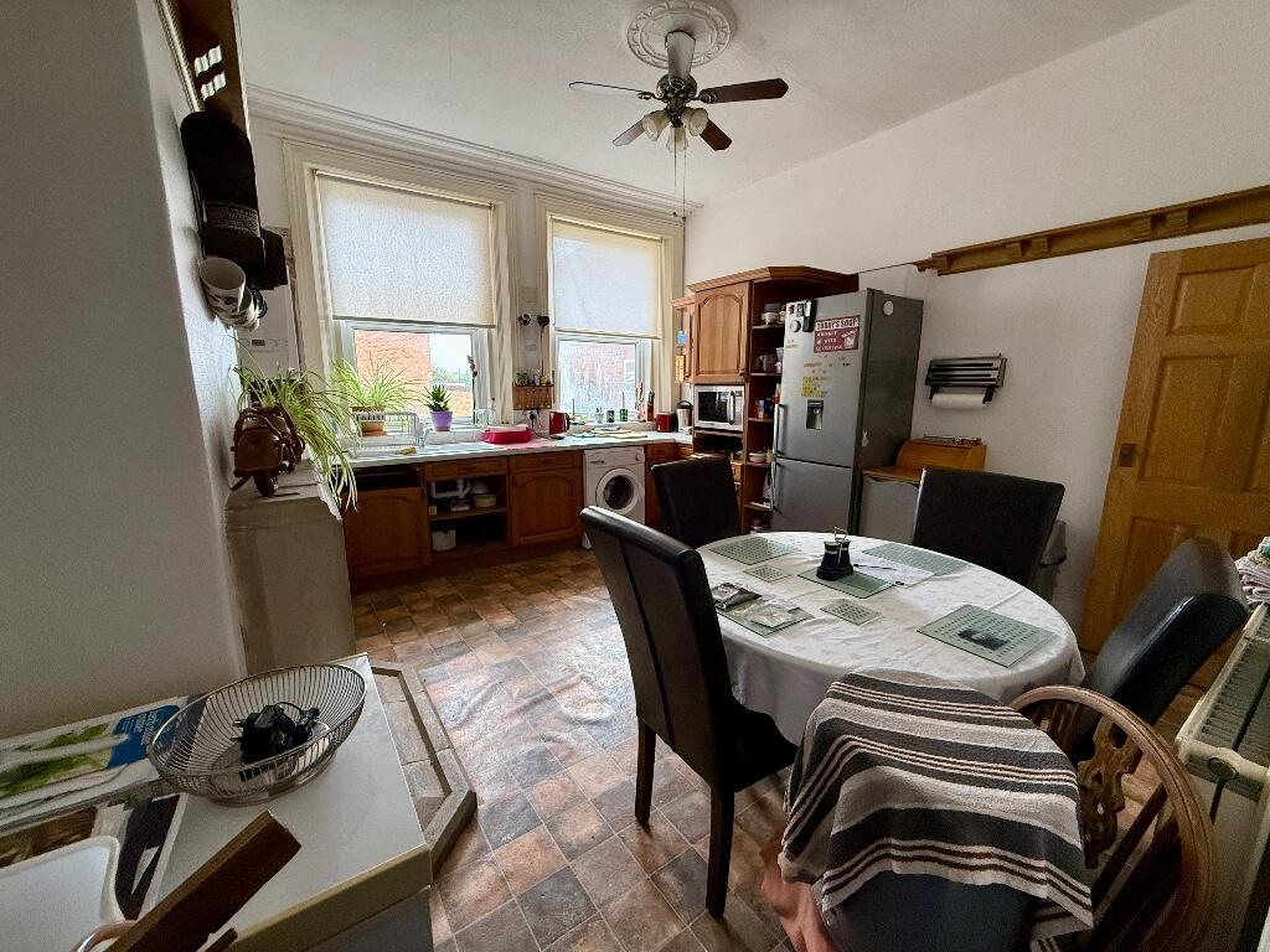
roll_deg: +0.3
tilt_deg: -9.5
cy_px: 476
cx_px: 635
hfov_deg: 102.1
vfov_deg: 85.7
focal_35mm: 14
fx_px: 514
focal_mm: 2.22
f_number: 2.2
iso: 320
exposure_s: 1/99
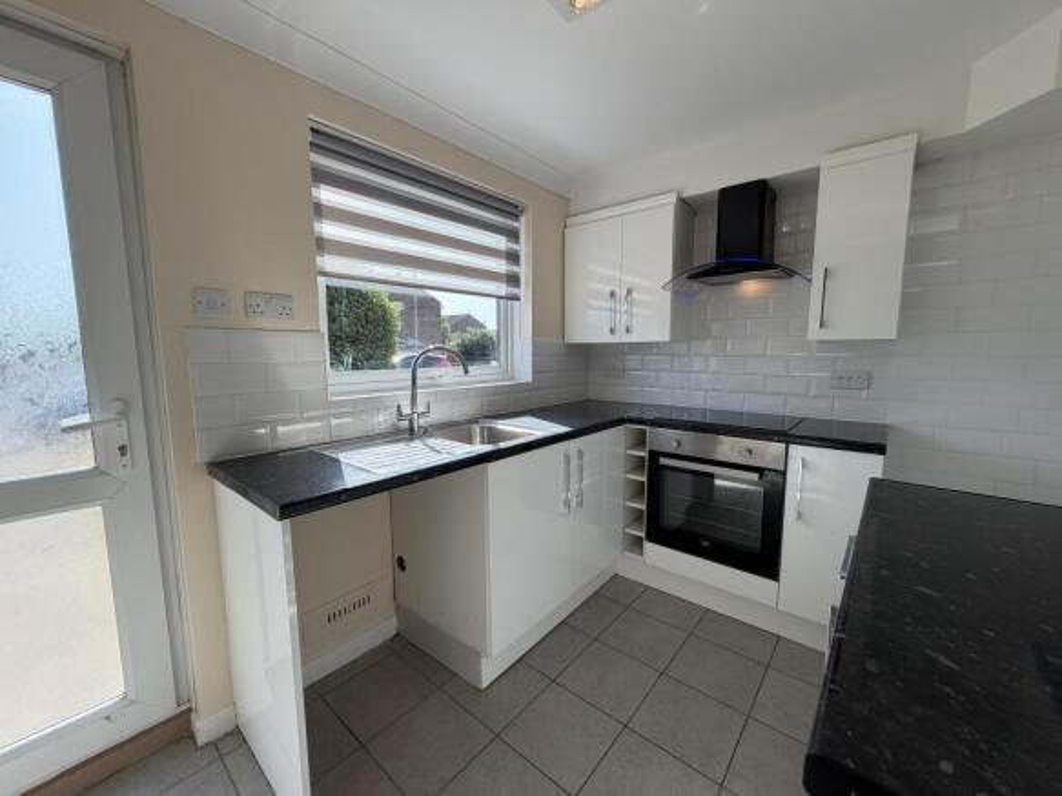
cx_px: 531
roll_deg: +0.5
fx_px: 429
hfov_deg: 102.1
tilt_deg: -6.7
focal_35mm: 14
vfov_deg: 85.7
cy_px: 398
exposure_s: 1/261
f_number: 2.2
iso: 32
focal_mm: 2.22
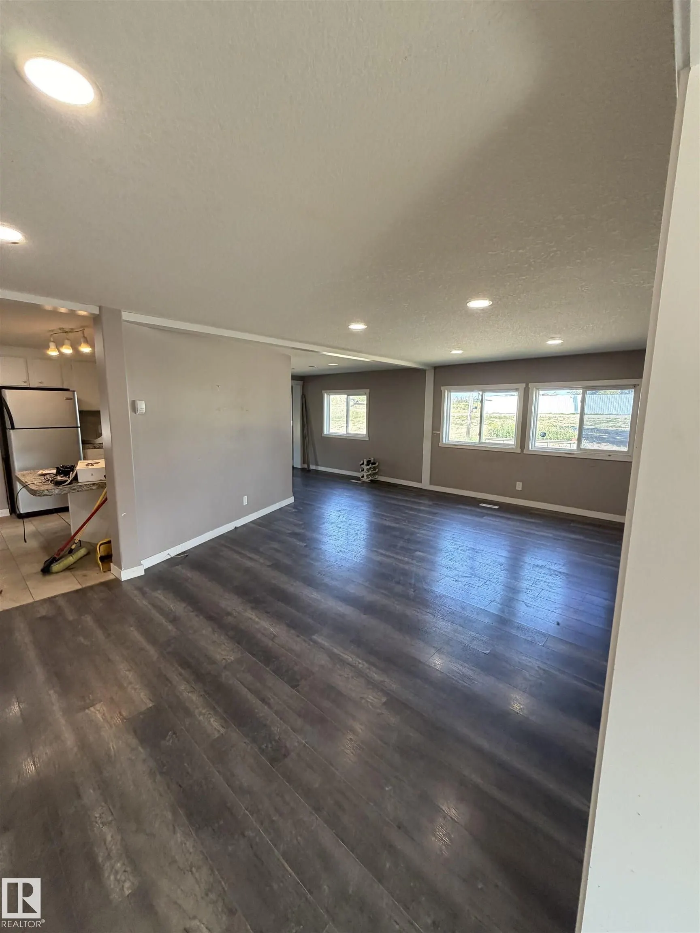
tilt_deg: -9.1
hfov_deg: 85.7
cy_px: 466
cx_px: 350
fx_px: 377
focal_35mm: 14
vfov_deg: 102.1
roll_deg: -0.2
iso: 250
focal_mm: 2.22
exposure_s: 1/120
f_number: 2.2
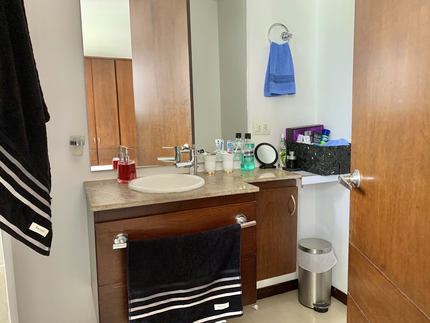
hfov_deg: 67.3
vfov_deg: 53.1
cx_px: 215
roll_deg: +1.9
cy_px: 162
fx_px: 323
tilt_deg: -7.8
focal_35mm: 26
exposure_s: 1/60
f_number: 1.8
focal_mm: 4.25
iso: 200
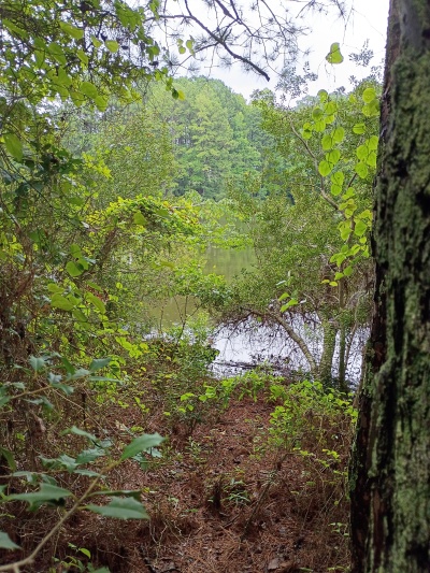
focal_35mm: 29
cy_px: 286
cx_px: 215
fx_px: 480
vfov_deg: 61.6
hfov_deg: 48.2
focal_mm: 4.27
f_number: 1.8
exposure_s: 1/184
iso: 100
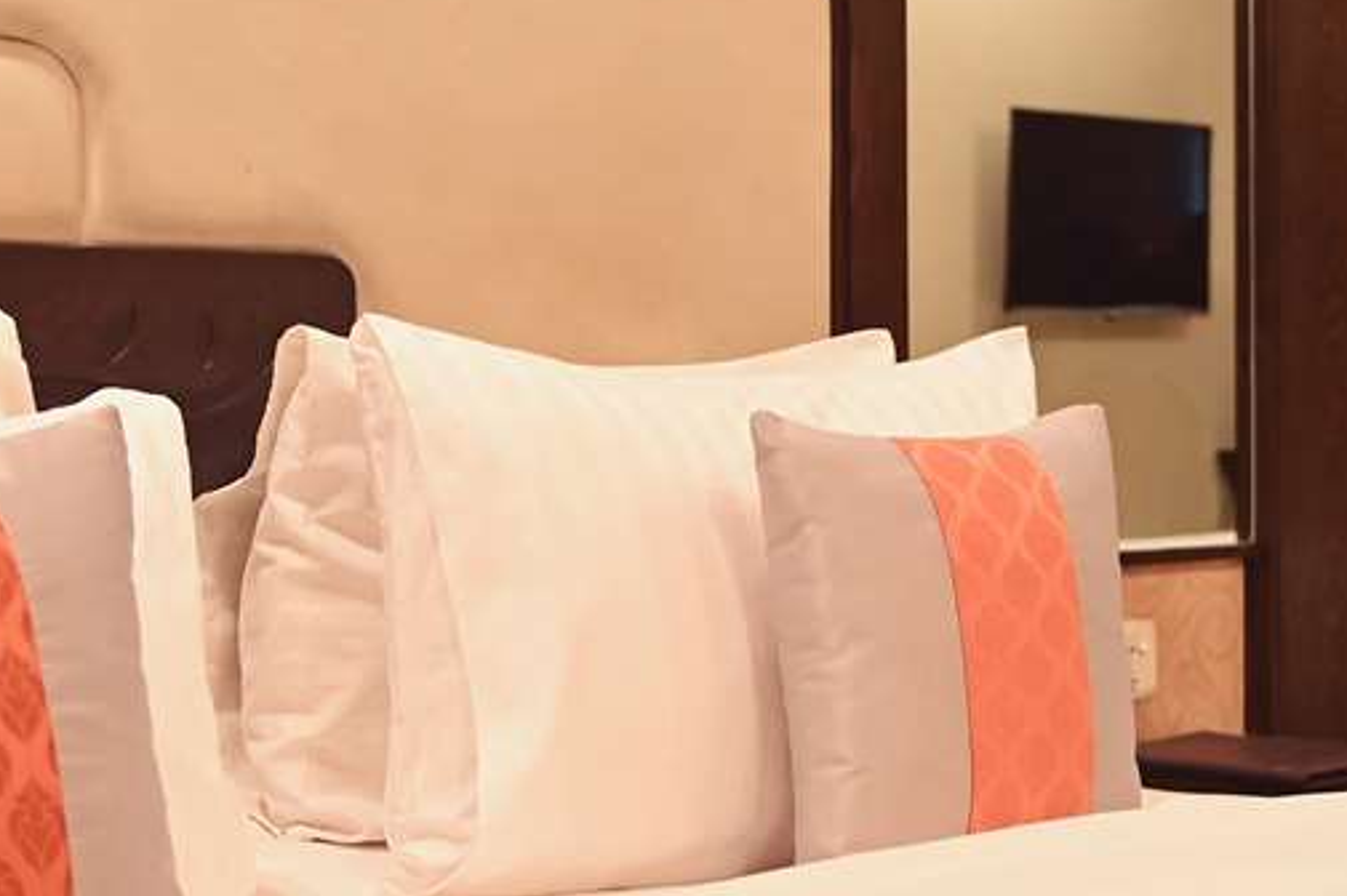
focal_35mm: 92
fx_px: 3440
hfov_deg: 22.1
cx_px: 848
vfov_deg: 14.8
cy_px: 267
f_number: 2.8
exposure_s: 1/125
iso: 2000
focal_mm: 31
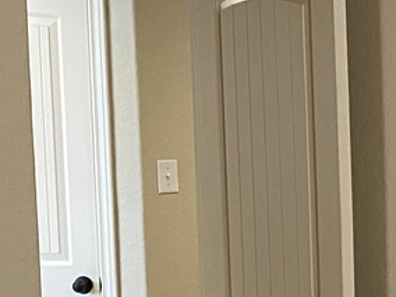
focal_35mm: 132
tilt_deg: -6.8
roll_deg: -0.2
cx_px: 671
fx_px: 1510
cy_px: 293
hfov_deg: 13.6
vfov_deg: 11.1
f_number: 1.8
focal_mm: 4.25
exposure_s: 1/60
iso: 200
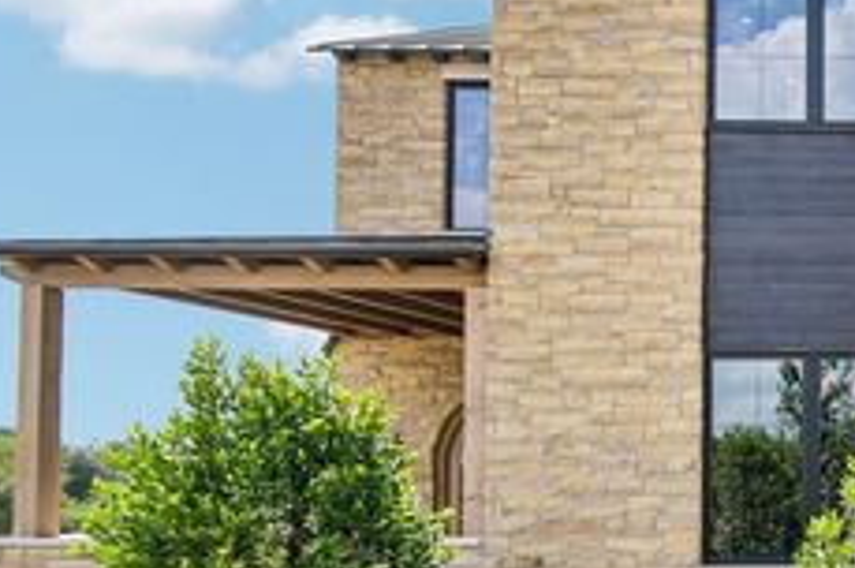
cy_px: 424
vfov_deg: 31.3
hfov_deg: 33.0
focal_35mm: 42
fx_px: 996
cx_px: 1135
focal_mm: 10
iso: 400
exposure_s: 1/640
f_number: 8
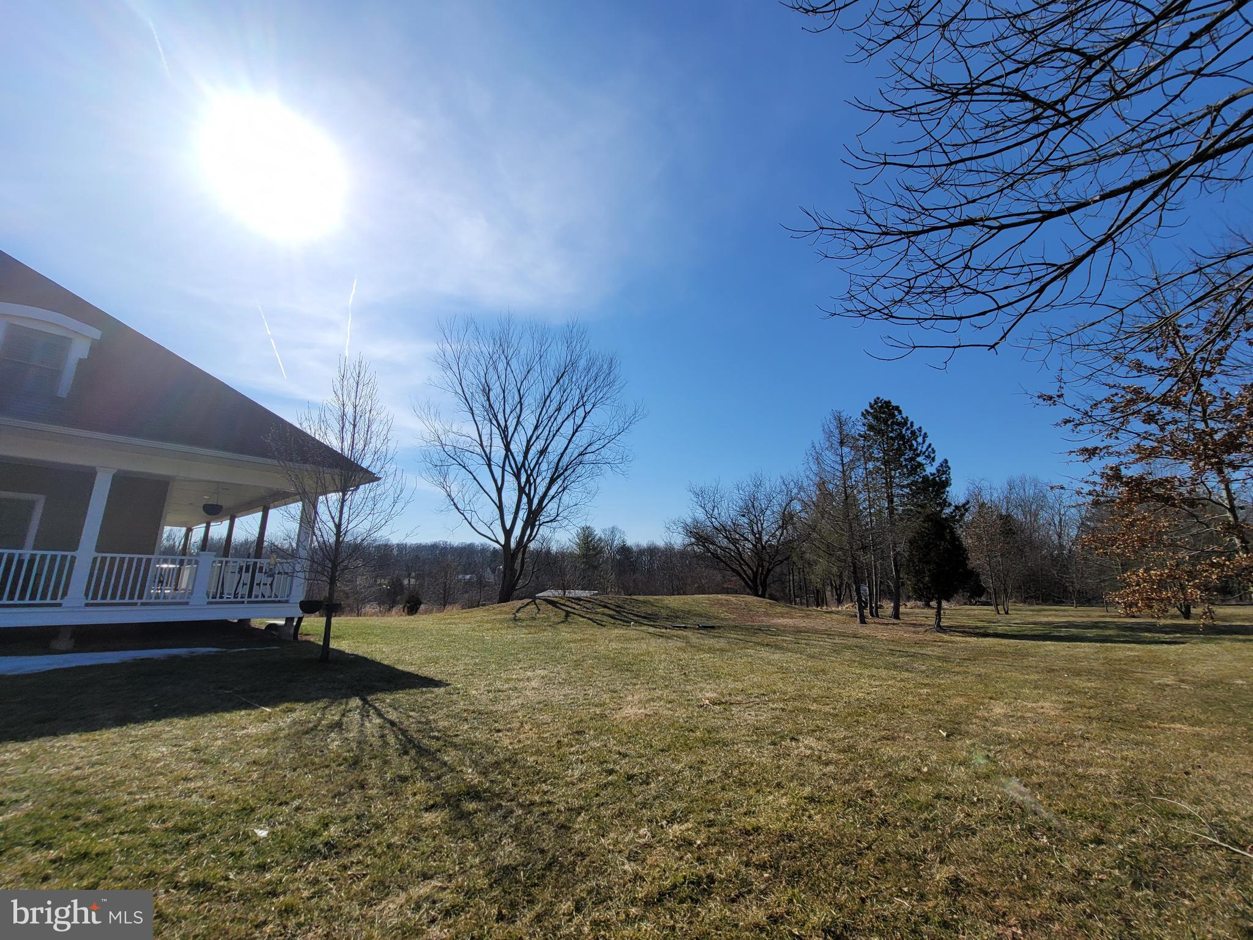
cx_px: 626
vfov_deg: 89.9
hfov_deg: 106.2
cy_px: 470
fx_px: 471
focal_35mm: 13
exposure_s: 1/3727
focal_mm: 2.2
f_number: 2.2
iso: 64
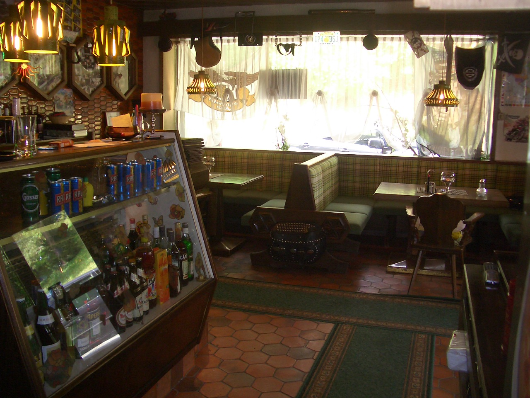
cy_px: 199
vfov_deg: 40.7
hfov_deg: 52.6
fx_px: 536
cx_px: 265
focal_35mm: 35
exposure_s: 1/40
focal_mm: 5.8
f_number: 2.6
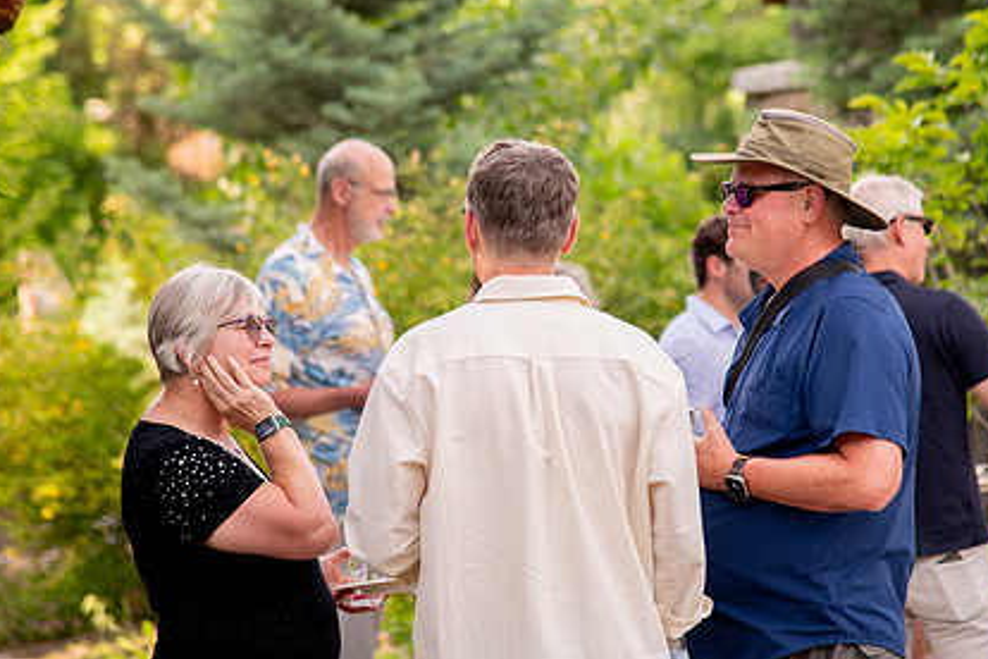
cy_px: 298
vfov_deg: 8.2
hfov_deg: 12.2
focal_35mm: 168
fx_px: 4610
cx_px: 566
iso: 400
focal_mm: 120
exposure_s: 1/320
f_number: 4
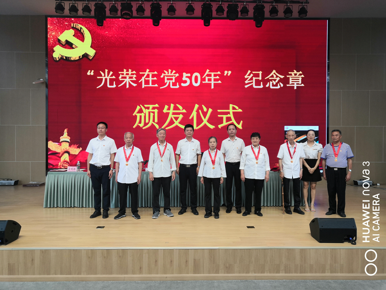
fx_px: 301
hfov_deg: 65.3
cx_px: 193
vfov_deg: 51.4
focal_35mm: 27
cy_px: 145
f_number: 1.8
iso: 50
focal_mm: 3.95
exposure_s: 1/100
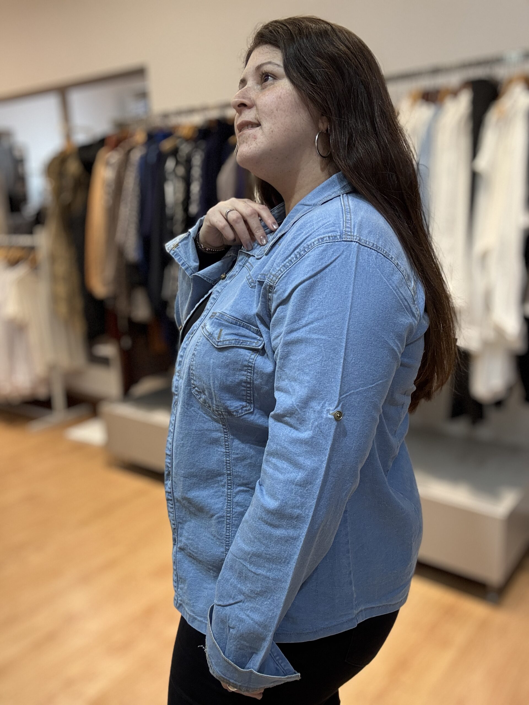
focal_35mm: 30
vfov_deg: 60.0
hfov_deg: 46.8
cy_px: 352
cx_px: 264
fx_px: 611
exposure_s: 1/50
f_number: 1.9
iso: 100
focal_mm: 2.69
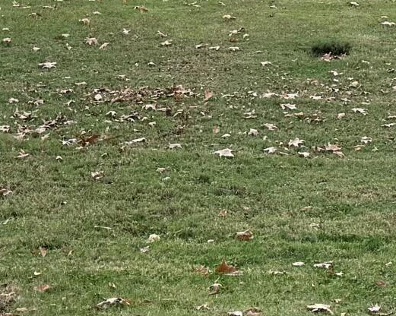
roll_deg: +0.1
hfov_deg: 14.2
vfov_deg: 10.9
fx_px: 1581
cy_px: -190
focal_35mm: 135
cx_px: 326
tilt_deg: +3.0
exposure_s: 1/1585
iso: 100
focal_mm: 6.76
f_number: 1.78
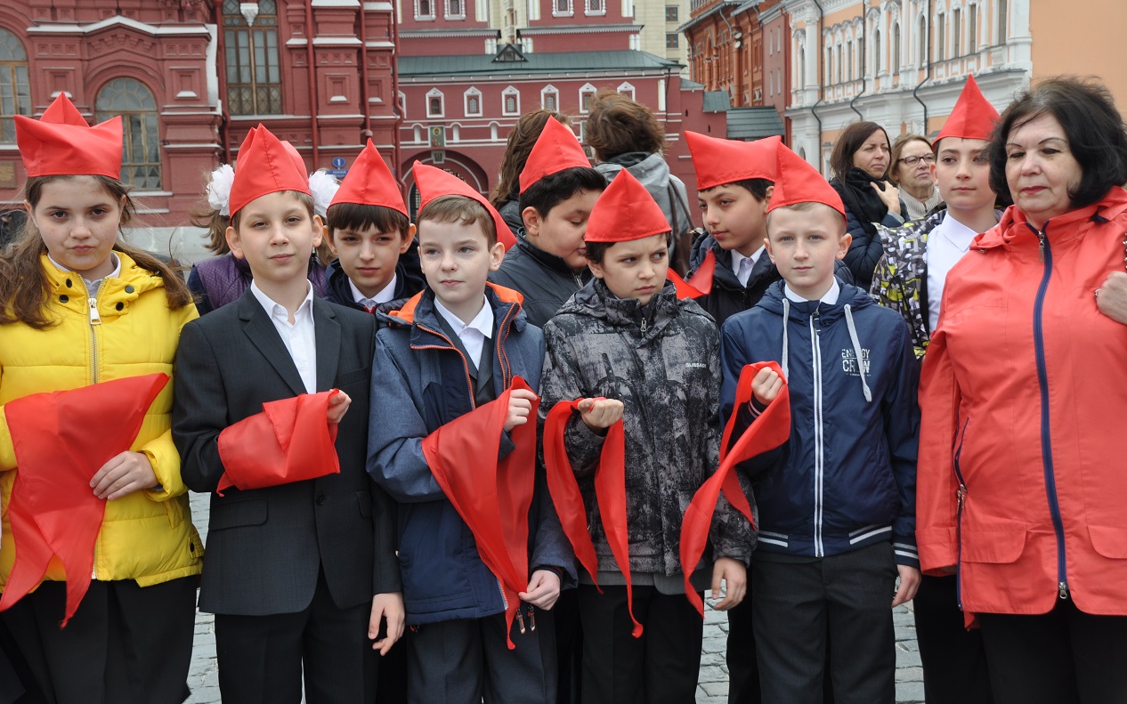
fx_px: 1812
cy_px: 324
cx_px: 568
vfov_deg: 22.0
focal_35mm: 59
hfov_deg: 34.5
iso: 200
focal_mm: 38
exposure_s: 1/80
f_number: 9
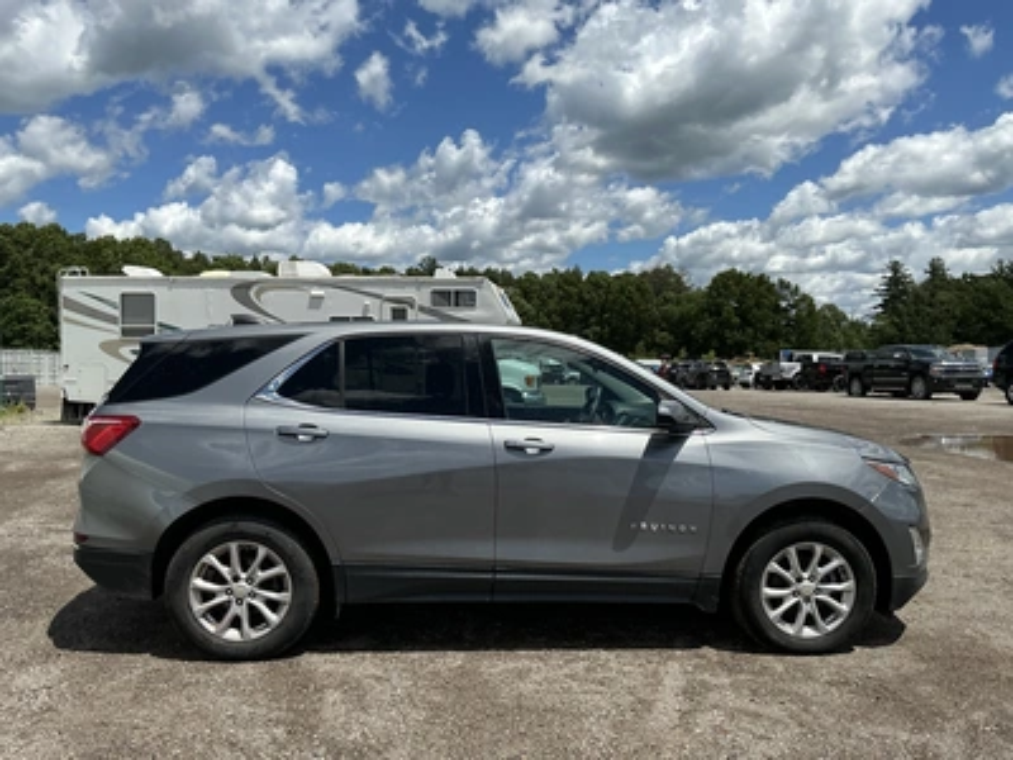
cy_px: 380
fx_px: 819
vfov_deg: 49.7
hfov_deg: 63.4
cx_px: 506
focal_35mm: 28
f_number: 1.8
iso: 25
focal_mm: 3
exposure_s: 1/2959
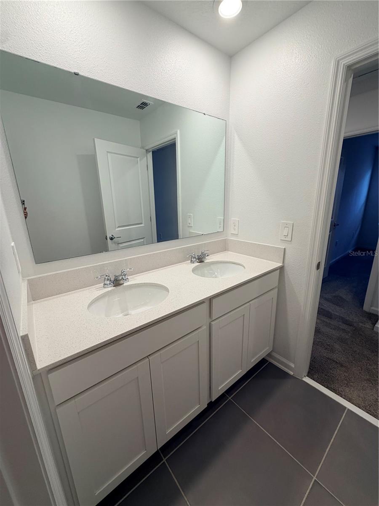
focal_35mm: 14
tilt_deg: -14.2
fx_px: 204
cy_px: 253
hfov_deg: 85.7
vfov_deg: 102.1
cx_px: 190
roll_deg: +1.0
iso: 100
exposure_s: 1/120
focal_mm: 2.22
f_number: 2.2
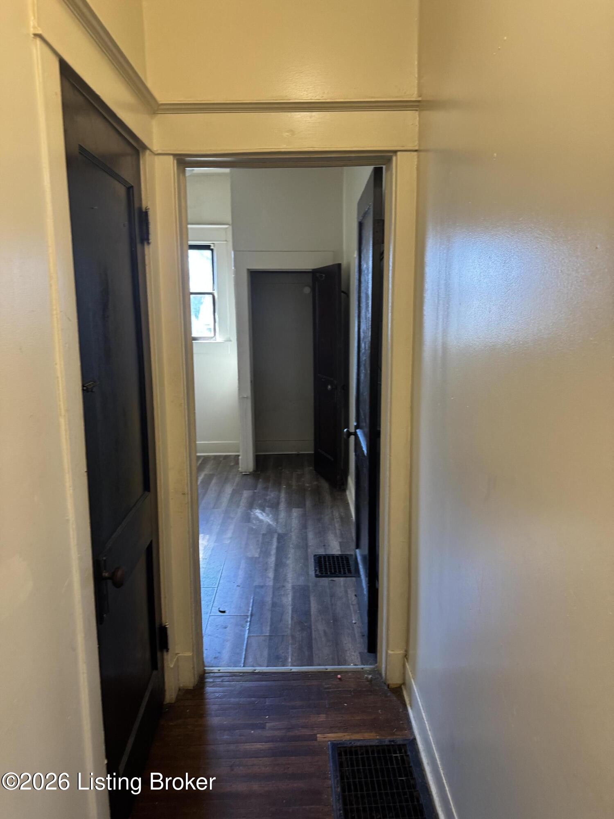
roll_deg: -0.3
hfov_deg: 56.8
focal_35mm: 24
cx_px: 307
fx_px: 568
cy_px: 410
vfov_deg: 71.6
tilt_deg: -5.0
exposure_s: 1/60
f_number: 1.78
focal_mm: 6.76
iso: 320
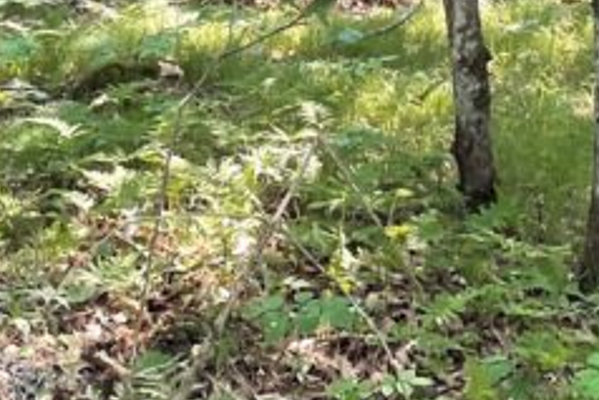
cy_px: -458
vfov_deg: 10.3
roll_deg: -1.3
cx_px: 557
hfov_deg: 16.6
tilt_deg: +4.0
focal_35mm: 121
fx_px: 2014
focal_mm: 4.2
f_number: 1.6
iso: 64
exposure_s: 1/121
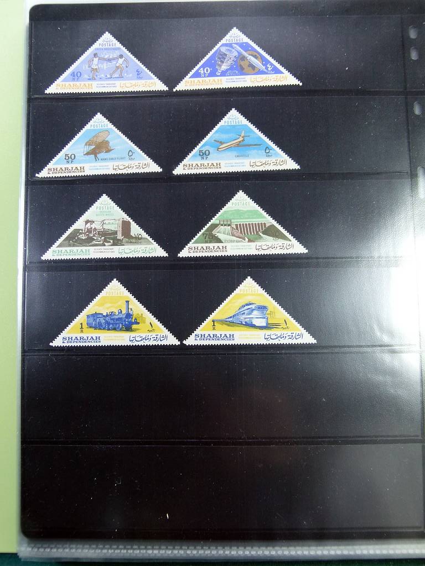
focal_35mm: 37
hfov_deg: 38.7
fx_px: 606
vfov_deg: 50.1
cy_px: 283
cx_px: 212
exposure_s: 1/60
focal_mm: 6.7
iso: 125
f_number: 3.1
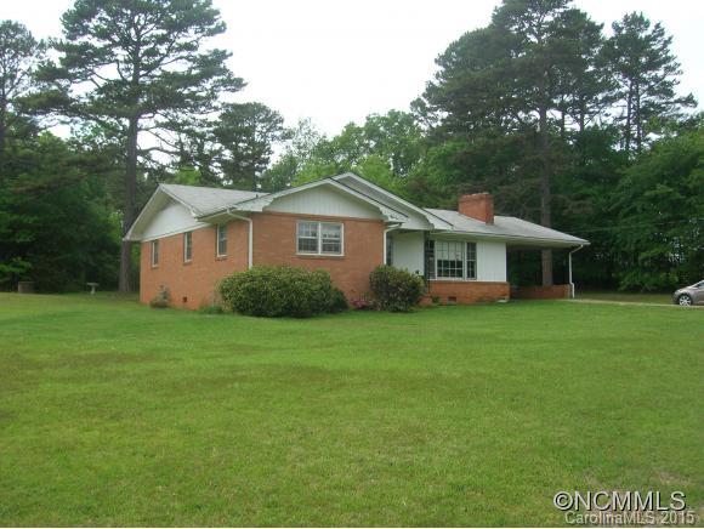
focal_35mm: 34
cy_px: 264
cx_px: 352
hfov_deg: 53.9
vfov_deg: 41.8
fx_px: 692
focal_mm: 5.7
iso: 50
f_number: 4.9
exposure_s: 1/160
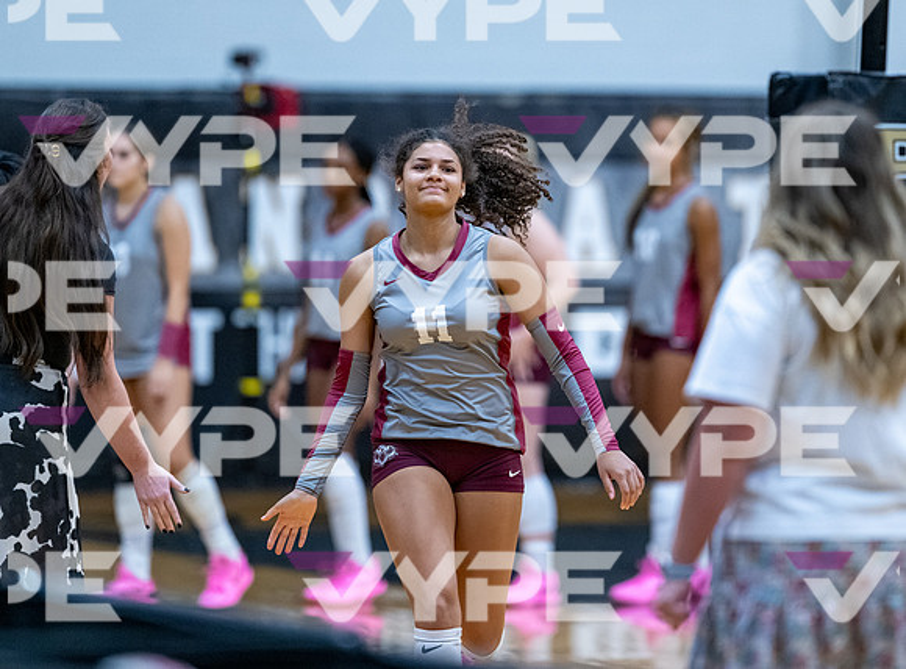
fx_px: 6632
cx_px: 504
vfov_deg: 5.8
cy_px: 282
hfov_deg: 7.8
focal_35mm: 255
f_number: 2
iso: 3200
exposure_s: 1/1600
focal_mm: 200
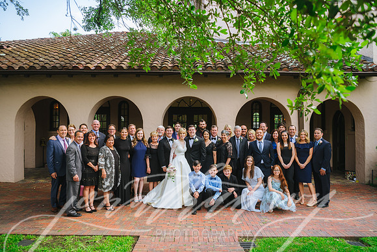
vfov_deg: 53.2
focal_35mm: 24
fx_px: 251
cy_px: 126
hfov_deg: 73.7
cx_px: 188
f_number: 3.5
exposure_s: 1/500
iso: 250
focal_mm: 24
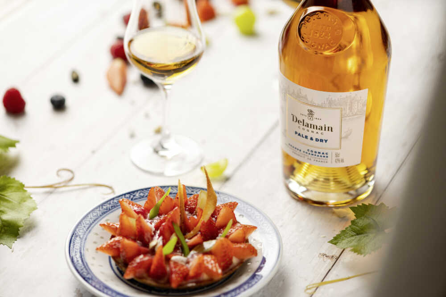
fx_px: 1300
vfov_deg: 13.0
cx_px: 223
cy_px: 148
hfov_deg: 19.5
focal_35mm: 105
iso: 200
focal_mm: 105
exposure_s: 1/200
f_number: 4
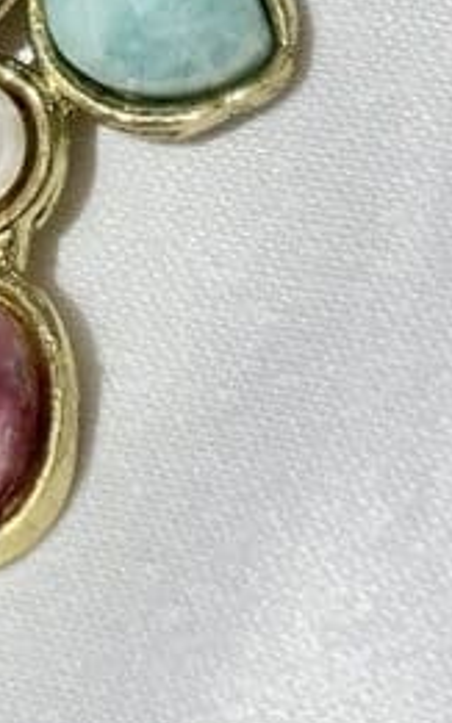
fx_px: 4260
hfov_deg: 6.1
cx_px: -31
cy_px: -211
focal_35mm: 216
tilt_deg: -50.5
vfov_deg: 9.5
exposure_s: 1/339
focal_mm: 5.96
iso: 32
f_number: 1.6
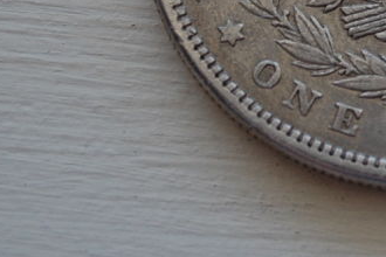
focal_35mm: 227
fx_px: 2434
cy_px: -82
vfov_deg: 6.0
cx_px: 409
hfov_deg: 9.0
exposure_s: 1/80
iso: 400
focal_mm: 50
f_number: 5.6
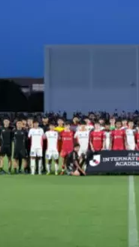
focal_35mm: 90
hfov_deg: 13.3
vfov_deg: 23.6
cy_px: 133
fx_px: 589
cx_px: 127
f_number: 5.6
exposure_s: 1/250
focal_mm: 47
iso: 2000
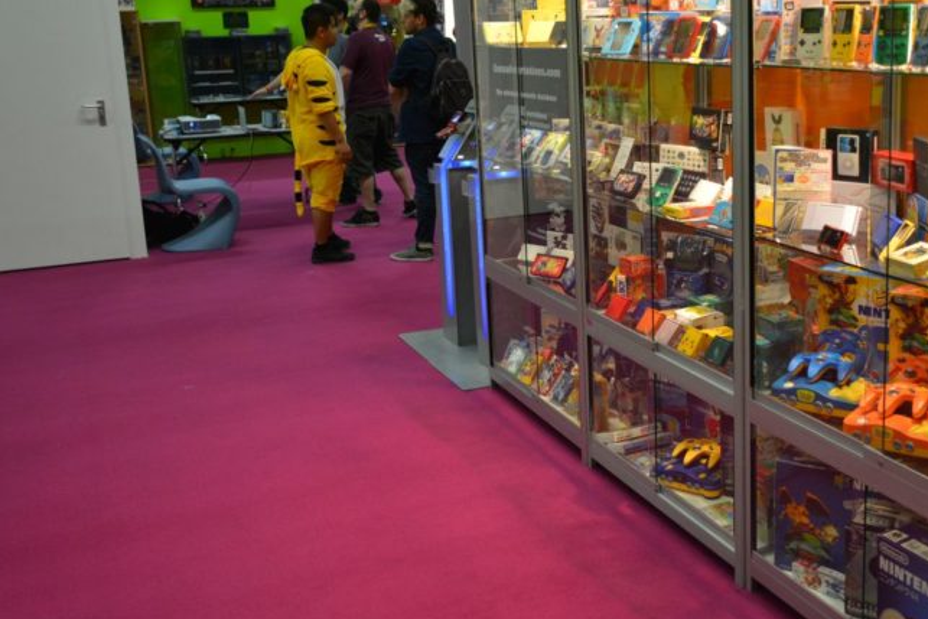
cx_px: 658
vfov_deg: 31.2
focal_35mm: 43
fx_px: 1109
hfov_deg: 44.4
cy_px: 260
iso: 800
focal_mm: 18
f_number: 4
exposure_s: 1/60
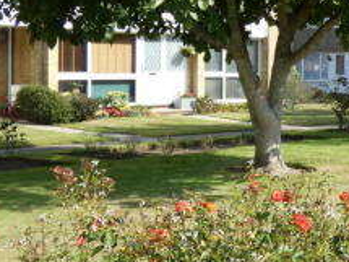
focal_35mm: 84
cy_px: 74
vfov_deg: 17.5
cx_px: 337
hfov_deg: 22.5
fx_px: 846
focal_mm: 5.5
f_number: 3.3
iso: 80
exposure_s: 1/500
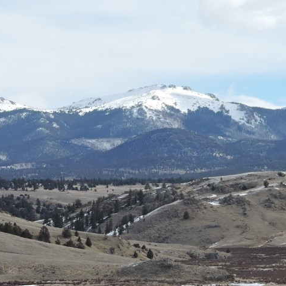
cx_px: 190
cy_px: 125
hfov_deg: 8.7
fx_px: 1869
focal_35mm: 200
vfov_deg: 8.7
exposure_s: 1/800
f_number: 4.2
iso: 100
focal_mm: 18.7
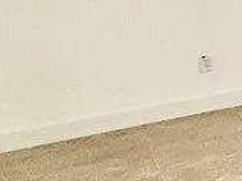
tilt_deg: +0.0
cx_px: 732
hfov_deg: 11.4
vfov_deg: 15.3
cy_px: -84
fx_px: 629
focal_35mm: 90
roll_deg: +2.8
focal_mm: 2.22
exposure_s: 1/120
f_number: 2.2
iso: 320
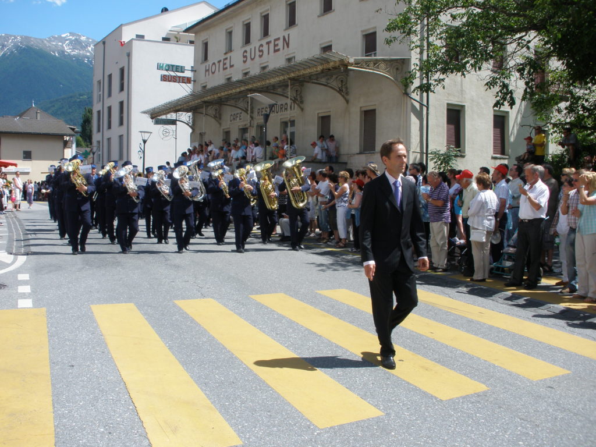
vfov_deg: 39.7
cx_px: 298
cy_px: 224
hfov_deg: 51.4
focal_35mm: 36
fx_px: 620
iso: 80
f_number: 5.6
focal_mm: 6.3
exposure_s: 1/320
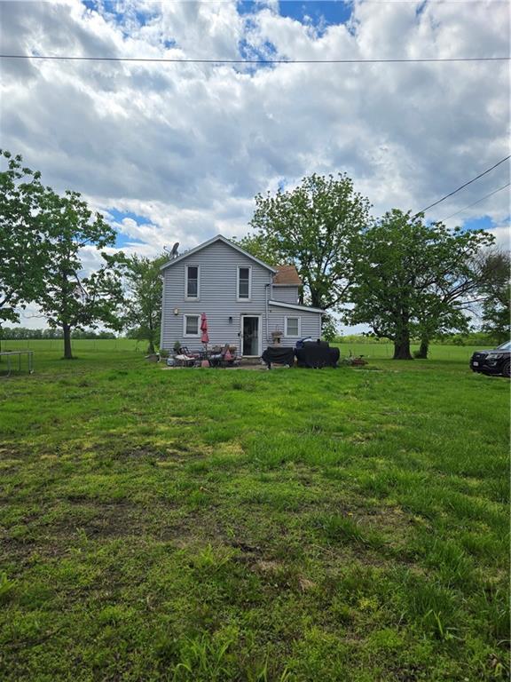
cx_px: 256
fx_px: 453
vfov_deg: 73.9
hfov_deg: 58.9
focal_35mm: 23
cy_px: 341
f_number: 1.8
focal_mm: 5.4
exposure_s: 1/2397
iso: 25
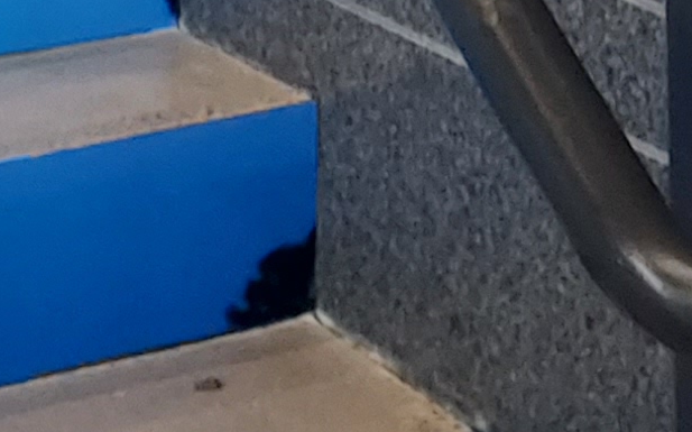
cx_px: 979
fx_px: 3110
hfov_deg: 12.2
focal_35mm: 165
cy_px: -990
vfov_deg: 6.9
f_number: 1.8
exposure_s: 1/60
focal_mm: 4.6
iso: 50
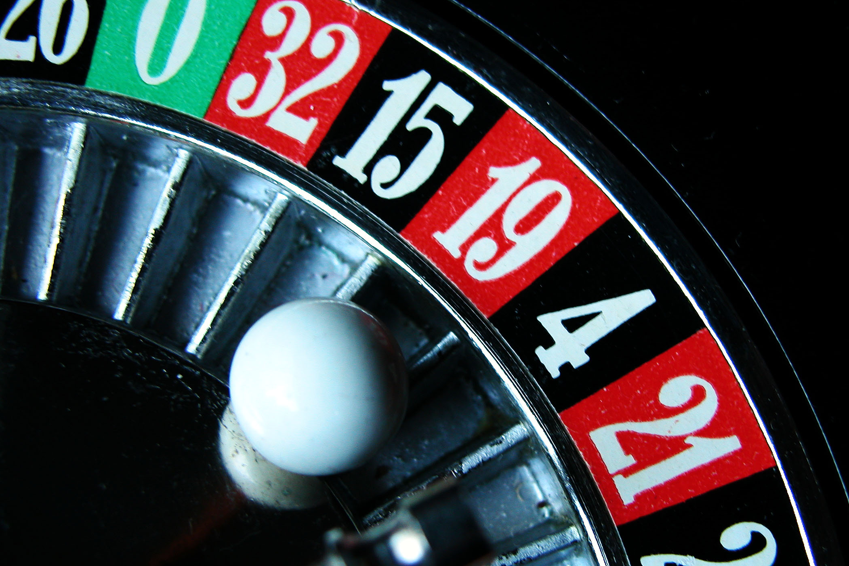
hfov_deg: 35.0
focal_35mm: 57
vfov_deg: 23.8
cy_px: 303
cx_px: 459
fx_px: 1344
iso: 100
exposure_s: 1/31.2
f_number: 3
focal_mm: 11.6
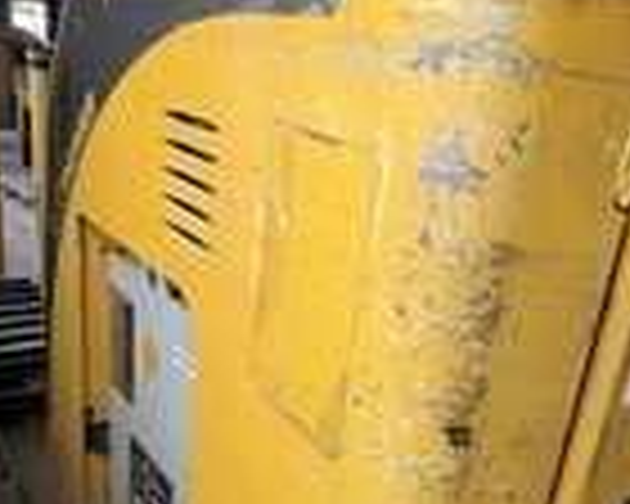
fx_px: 727
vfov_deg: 36.8
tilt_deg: -20.7
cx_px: 382
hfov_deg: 46.5
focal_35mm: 39
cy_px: 410
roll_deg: -7.9
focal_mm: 2.22
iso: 64
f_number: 2.2
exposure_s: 1/121
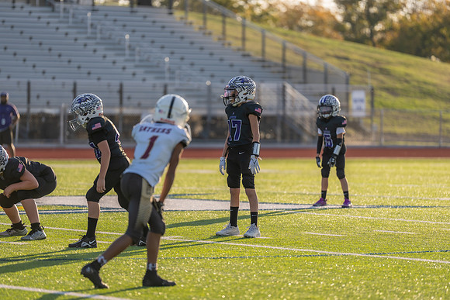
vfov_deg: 6.9
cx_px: 225
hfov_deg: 10.3
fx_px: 2500
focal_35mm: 200
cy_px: 150
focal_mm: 200
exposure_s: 1/1250
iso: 125
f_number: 2.8
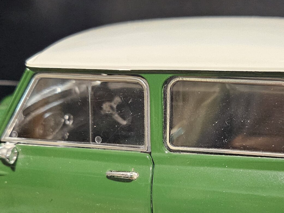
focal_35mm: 59
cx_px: 153
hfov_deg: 32.7
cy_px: 141
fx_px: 484
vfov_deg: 24.7
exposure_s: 1/100
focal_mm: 5
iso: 1000
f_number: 1.8
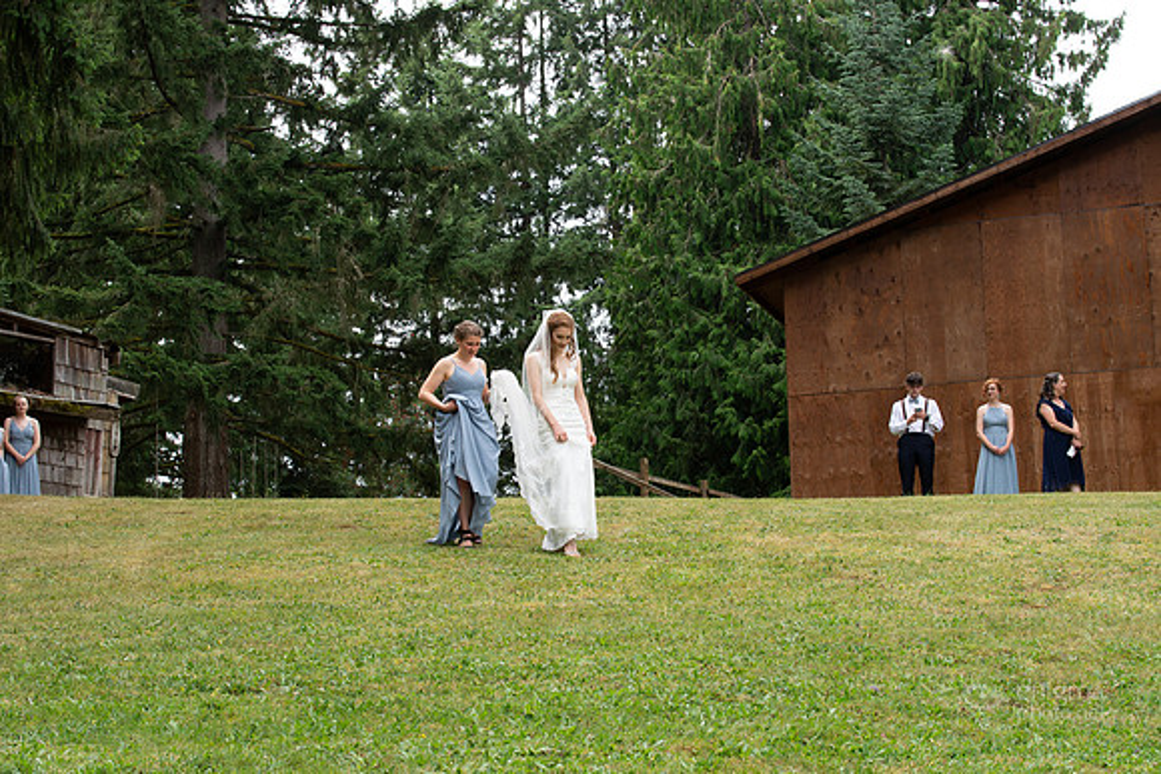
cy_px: 387
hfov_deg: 28.8
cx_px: 580
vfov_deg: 19.5
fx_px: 2258
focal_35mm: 70
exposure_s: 1/250
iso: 800
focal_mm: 70
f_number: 11
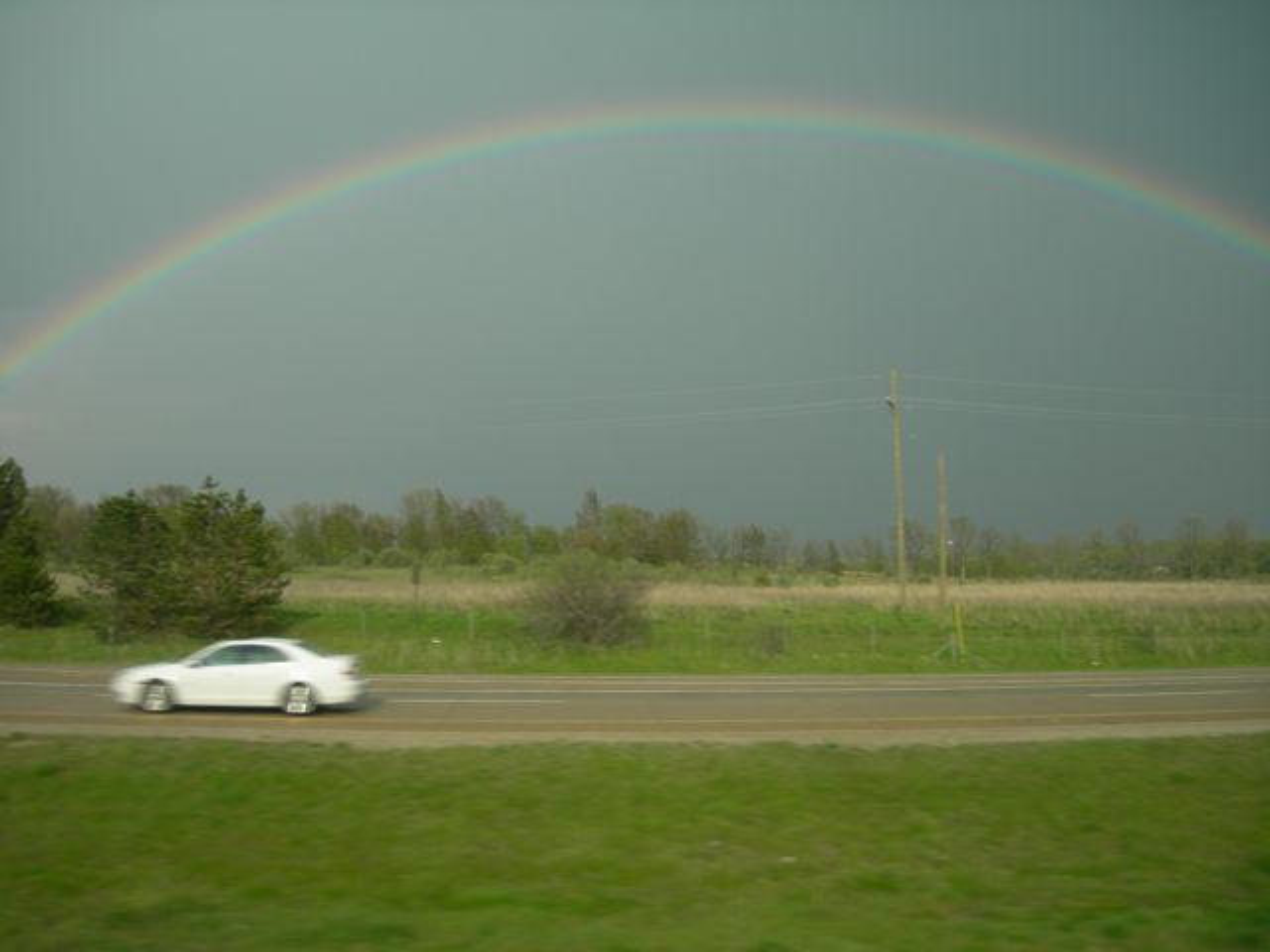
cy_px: 476
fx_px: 1394
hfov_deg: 49.0
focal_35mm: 38
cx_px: 635
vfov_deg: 37.7
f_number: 2.8
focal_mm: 7.8
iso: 50
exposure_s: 1/212
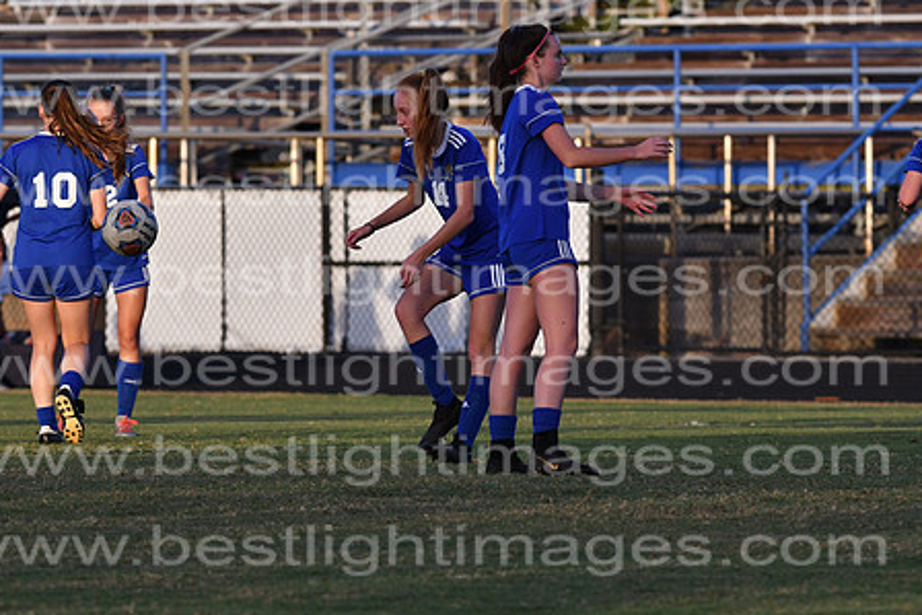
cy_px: 236
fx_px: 14910
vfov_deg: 2.4
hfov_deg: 3.5
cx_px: 422
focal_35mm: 582
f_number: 5.6
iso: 800
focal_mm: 300
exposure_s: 1/2000
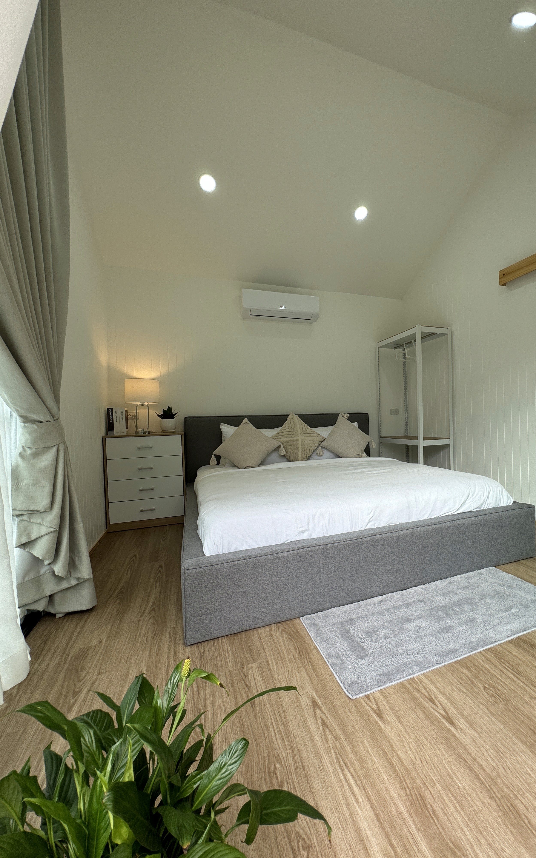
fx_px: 351
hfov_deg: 73.9
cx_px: 325
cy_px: 427
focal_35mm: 15
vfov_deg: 101.5
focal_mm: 2.22
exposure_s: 1/132
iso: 40
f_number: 2.2
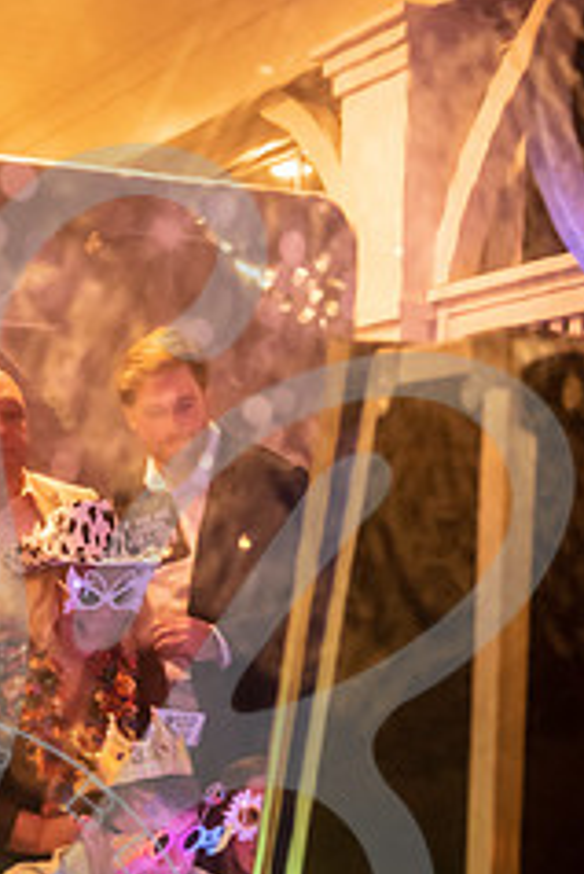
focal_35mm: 68
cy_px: 764
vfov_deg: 28.6
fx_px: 1652
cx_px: 48
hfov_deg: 19.6
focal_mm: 36
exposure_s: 1/125
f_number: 2.8
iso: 4000
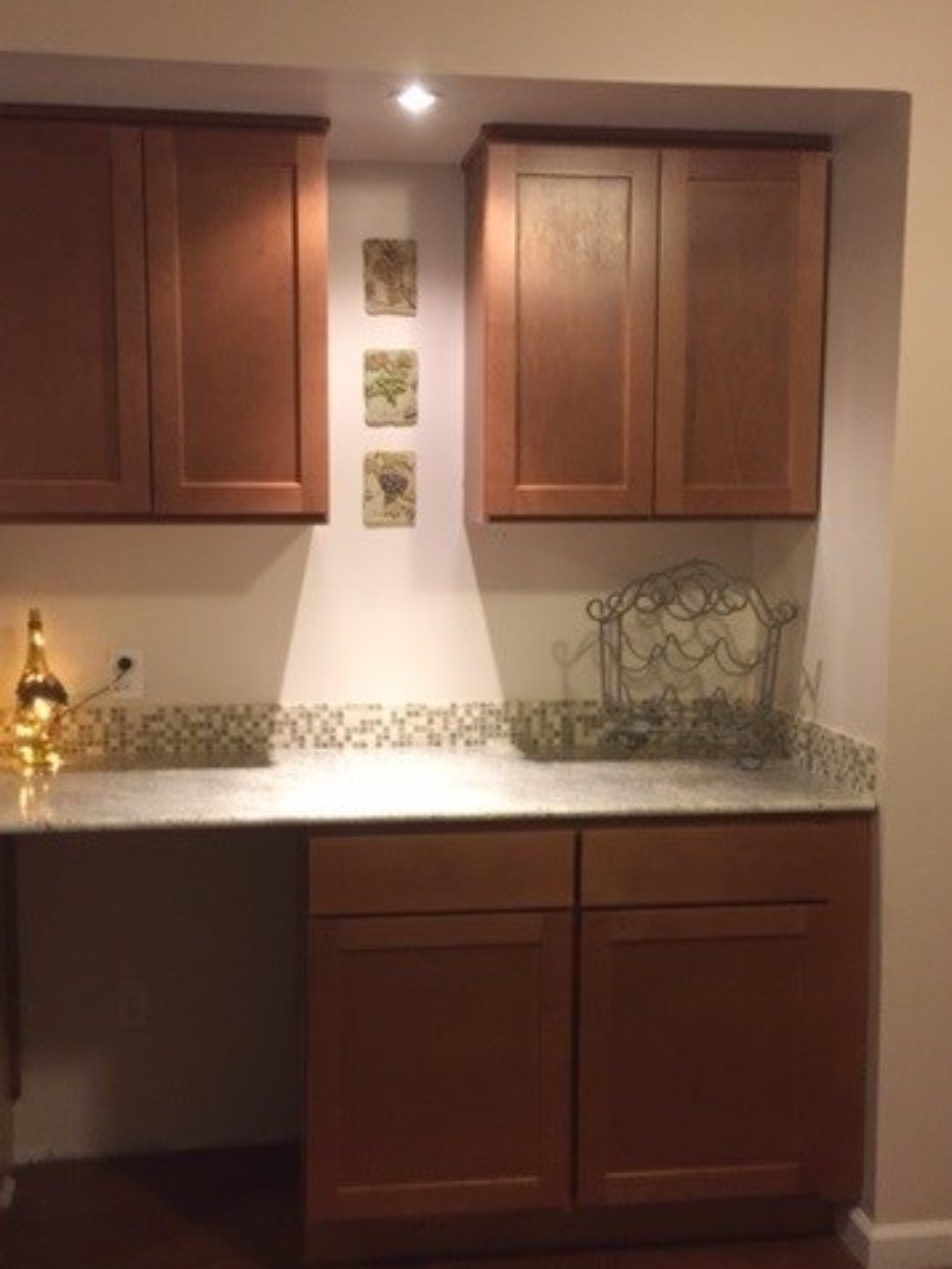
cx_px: 424
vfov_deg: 47.9
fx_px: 1430
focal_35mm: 39
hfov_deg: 36.8
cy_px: 634
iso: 250
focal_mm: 4.15
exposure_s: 1/30
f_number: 2.2
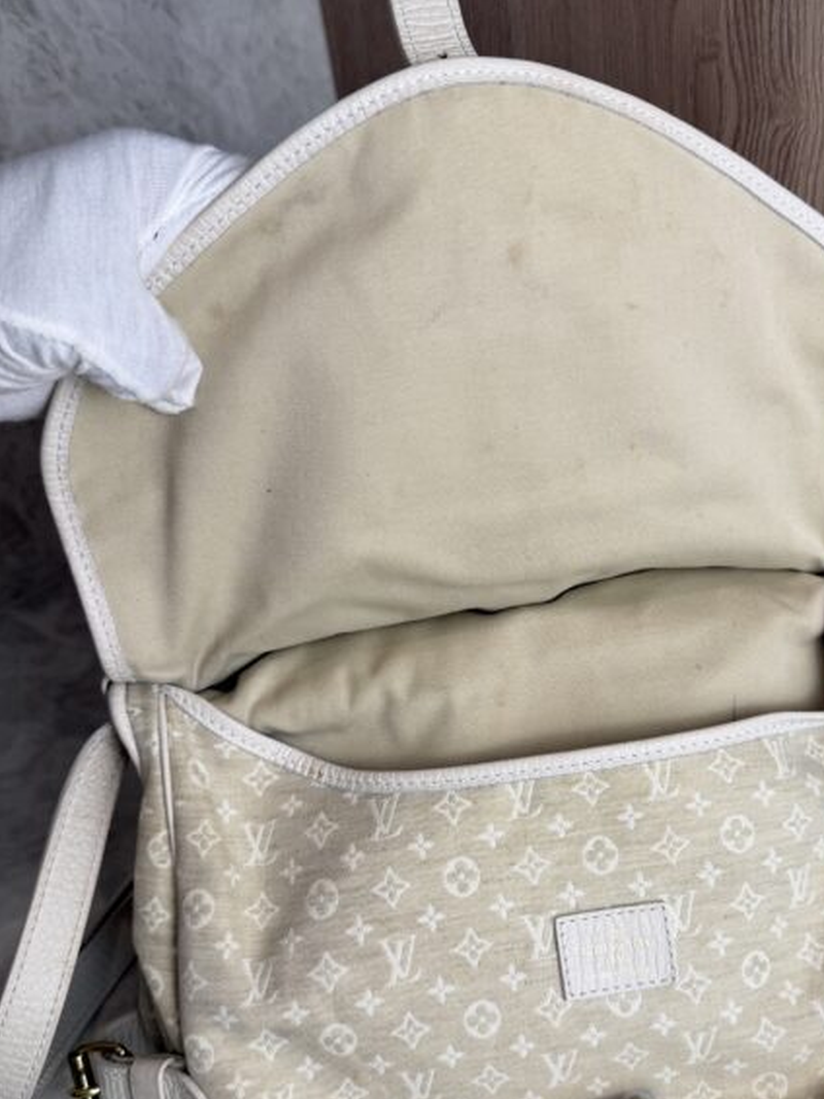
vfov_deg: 53.8
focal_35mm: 34
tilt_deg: -40.8
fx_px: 1079
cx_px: 501
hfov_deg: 41.6
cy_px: 617
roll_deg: +7.0
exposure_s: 1/156
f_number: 1.78
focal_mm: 6.76
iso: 64
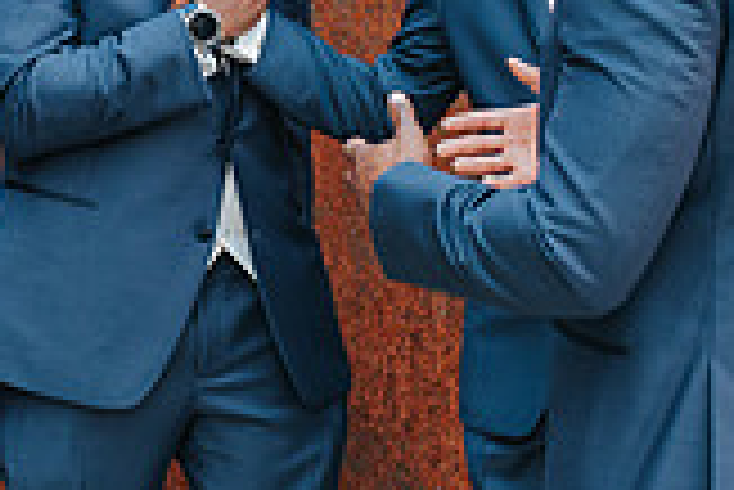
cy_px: 113
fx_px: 2898
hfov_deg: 14.3
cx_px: 112
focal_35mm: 142
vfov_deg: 9.7
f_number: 4
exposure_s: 1/800
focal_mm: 35
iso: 1400
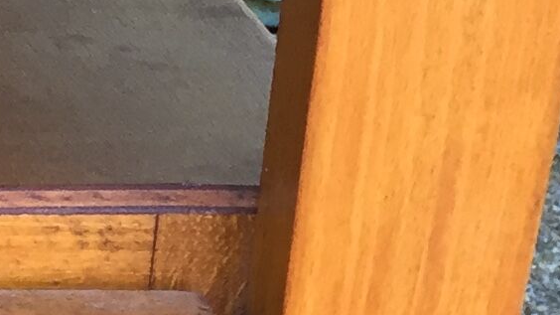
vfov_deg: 6.6
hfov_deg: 10.9
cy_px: 450
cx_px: -484
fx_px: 2717
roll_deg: -4.0
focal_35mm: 183
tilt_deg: -25.8
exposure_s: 1/33
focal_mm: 4.15
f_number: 2.2
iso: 32
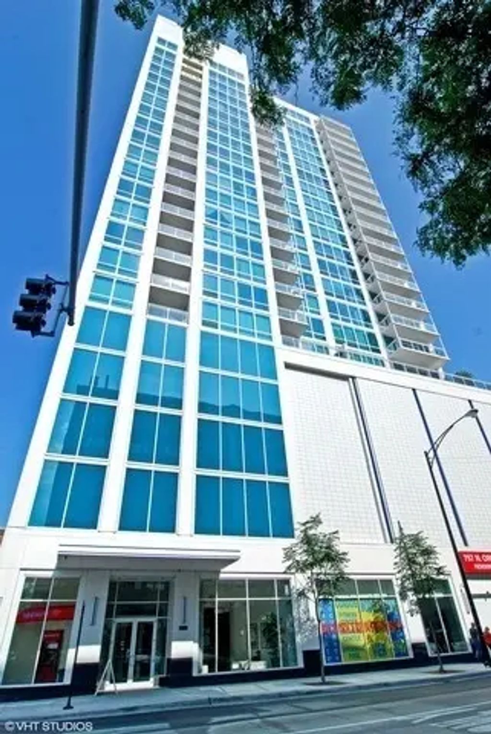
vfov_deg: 89.9
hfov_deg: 67.5
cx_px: 246
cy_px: 367
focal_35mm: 18
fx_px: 367
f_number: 10
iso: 125
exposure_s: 1/160
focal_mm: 12
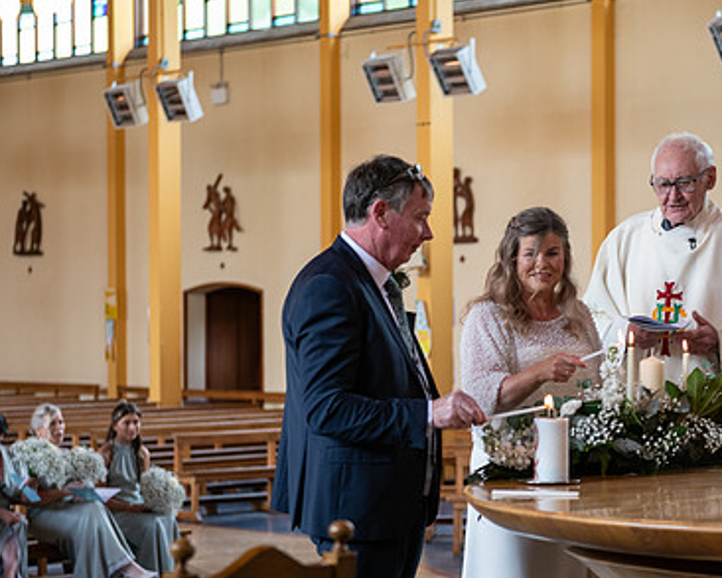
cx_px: 542
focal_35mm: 104
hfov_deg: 18.3
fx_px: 2223
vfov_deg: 14.8
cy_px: 319
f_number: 3.5
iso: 640
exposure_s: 1/160
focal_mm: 70
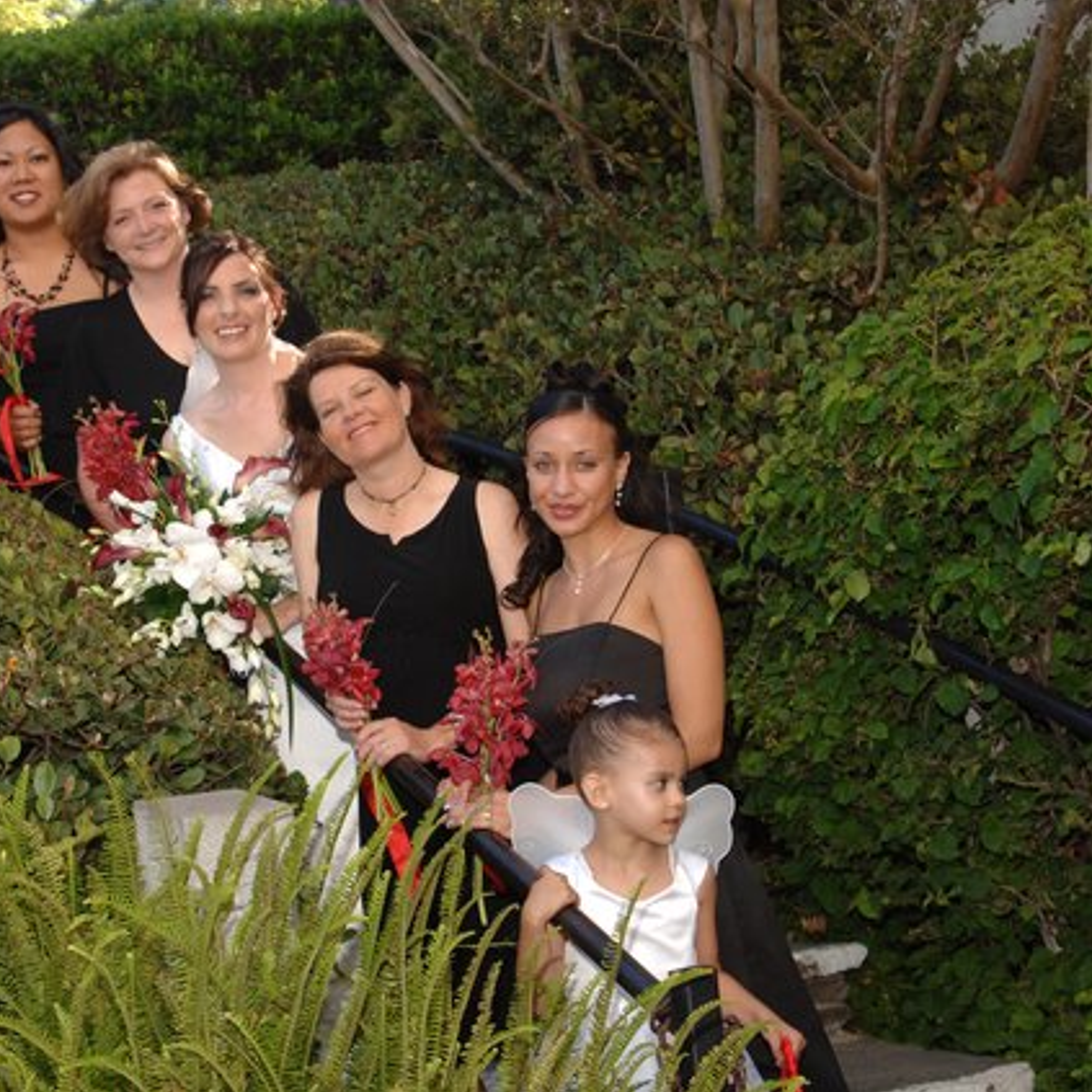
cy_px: 546
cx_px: 310
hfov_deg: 21.3
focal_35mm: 81
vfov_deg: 21.4
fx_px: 2891
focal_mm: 42
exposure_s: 1/180
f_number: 6.7
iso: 400
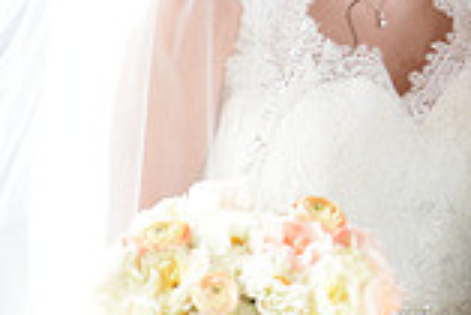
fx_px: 9690
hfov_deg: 2.8
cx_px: 435
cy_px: 50
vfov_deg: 1.9
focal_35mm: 740
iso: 500
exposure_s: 1/100
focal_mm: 200
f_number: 4
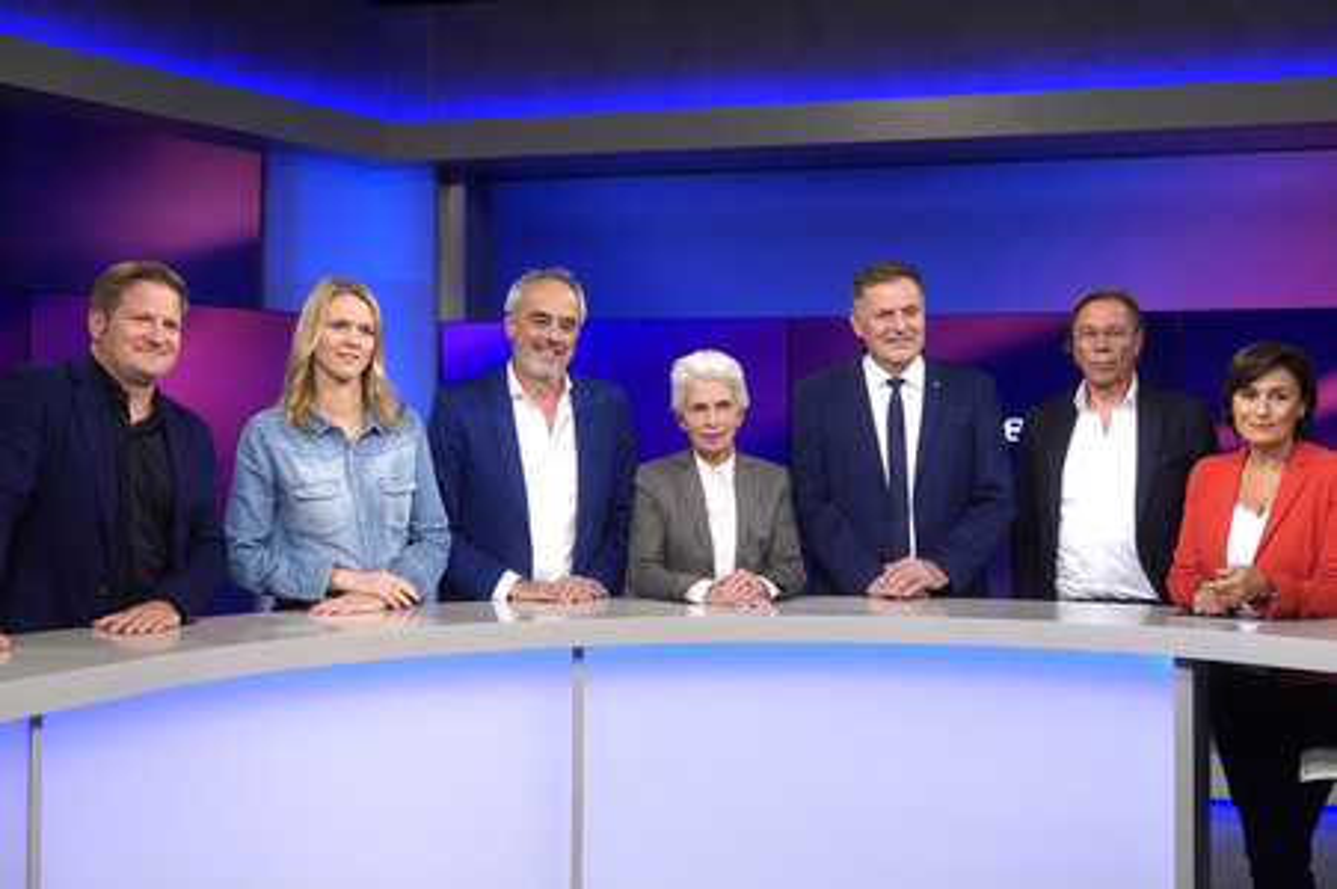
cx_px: 668
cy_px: 444
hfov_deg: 43.6
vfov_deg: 29.8
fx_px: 1670
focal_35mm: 45
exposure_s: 1/500
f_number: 1.8
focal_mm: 30
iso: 640
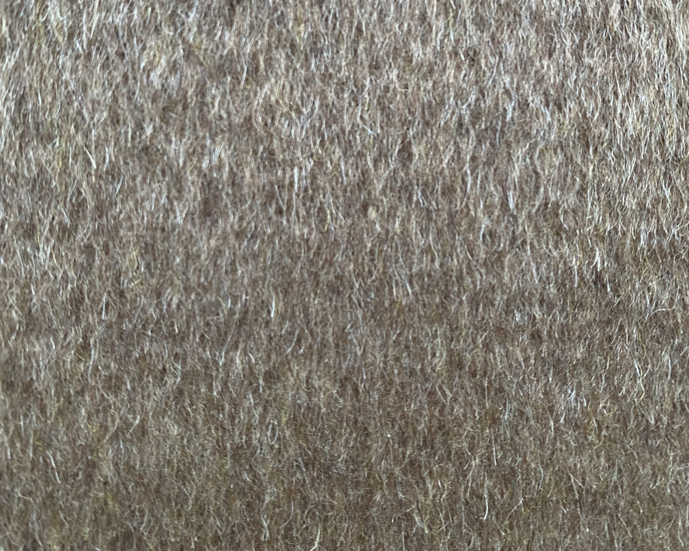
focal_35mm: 35
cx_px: 353
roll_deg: -0.8
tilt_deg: -29.3
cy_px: 175
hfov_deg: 51.5
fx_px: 714
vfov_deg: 41.6
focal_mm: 4.25
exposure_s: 1/60
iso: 250
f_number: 1.8
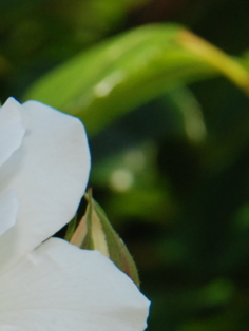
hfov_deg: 1.3
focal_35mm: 1103
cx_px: -151
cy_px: 266
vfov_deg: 1.8
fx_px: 10564
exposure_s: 1/200
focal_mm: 300
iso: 800
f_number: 18
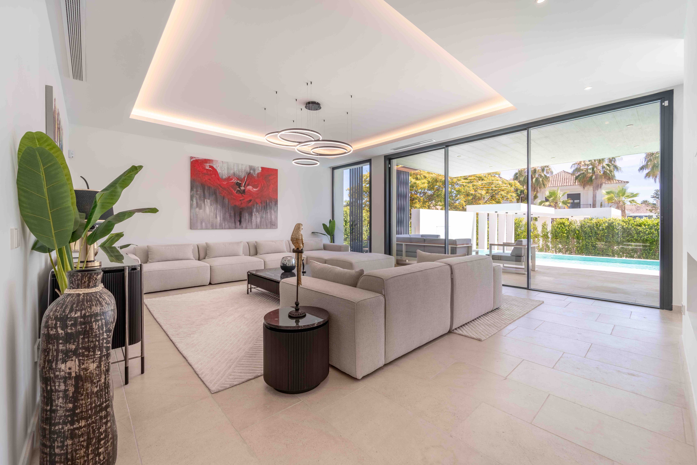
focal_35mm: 14
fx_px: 271
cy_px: 232
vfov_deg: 81.2
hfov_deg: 104.2
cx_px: 348
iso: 200
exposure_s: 1/800
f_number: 9
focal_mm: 14
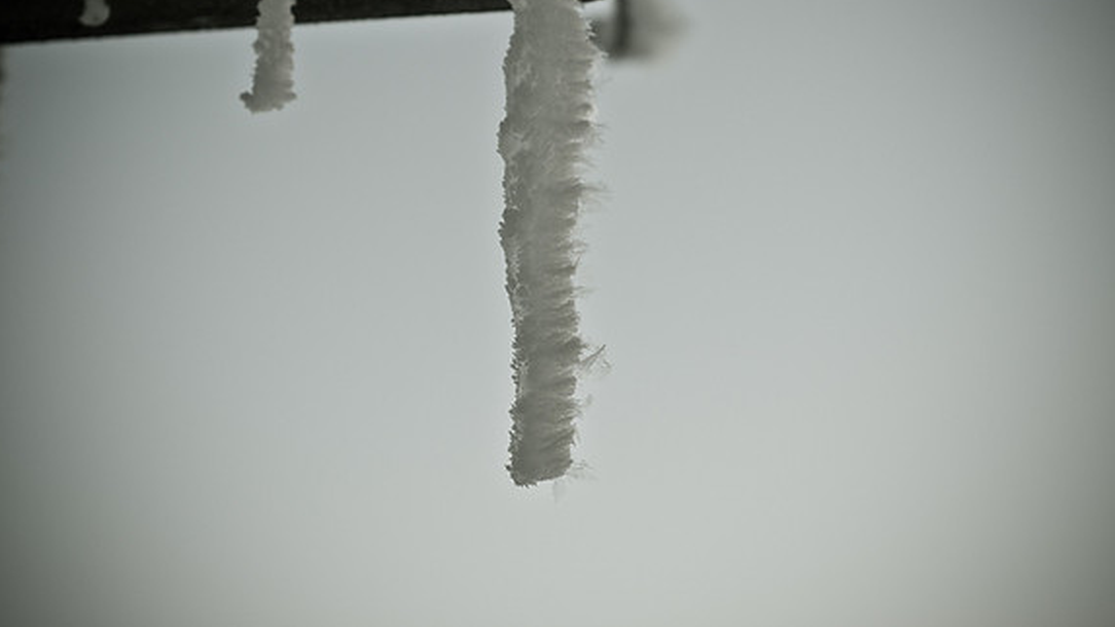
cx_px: 558
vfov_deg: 13.8
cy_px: 254
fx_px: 2587
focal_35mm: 88
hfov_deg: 24.3
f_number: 4
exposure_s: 1/200
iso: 200
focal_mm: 55
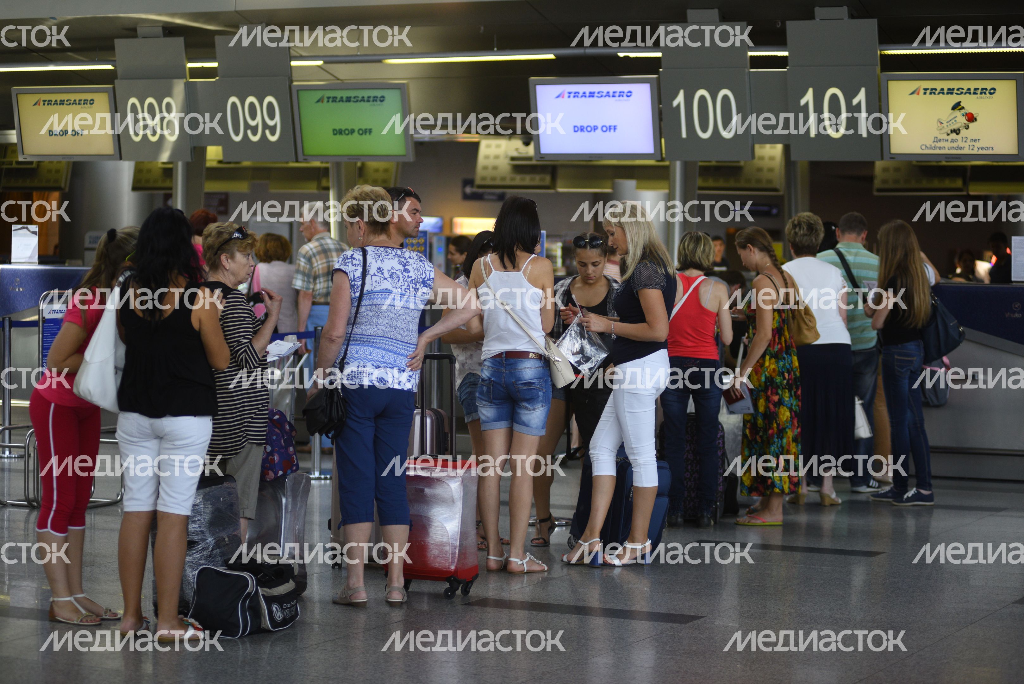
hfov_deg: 25.4
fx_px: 2276
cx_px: 512
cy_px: 342
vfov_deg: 17.1
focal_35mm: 80
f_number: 2.8
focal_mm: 80
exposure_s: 1/400
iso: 800
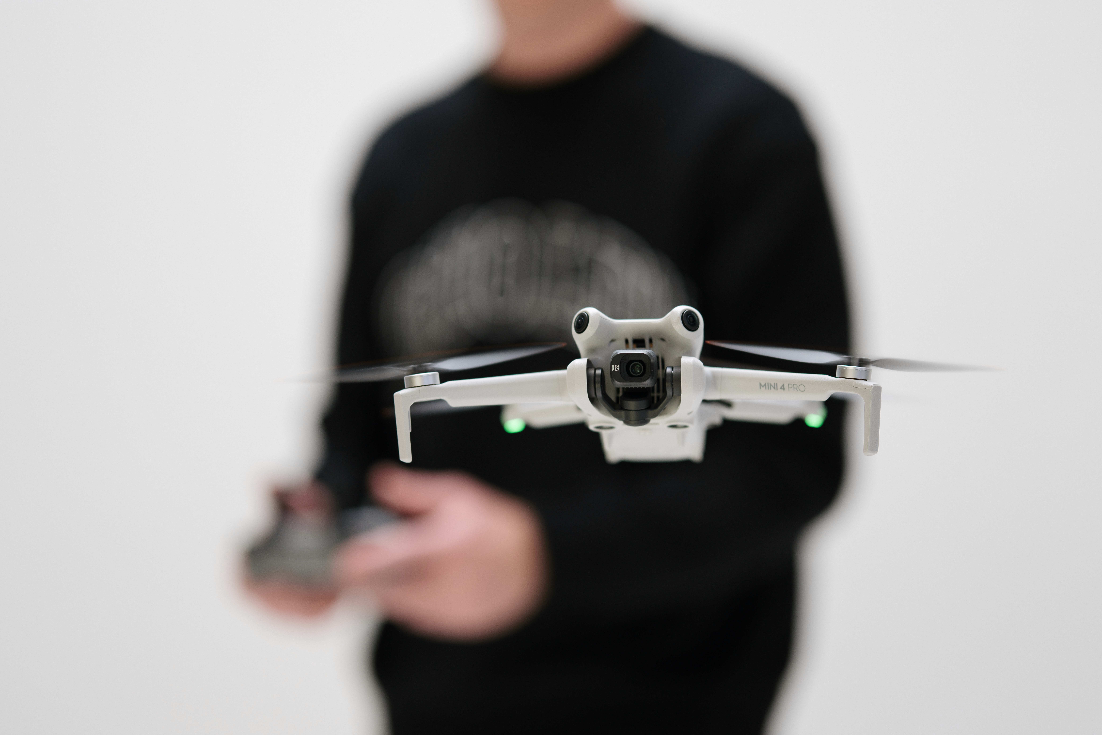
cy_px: 368
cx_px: 551
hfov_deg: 19.5
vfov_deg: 13.0
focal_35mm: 105
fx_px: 3214
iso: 100
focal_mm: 105
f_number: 1.4
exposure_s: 1/200
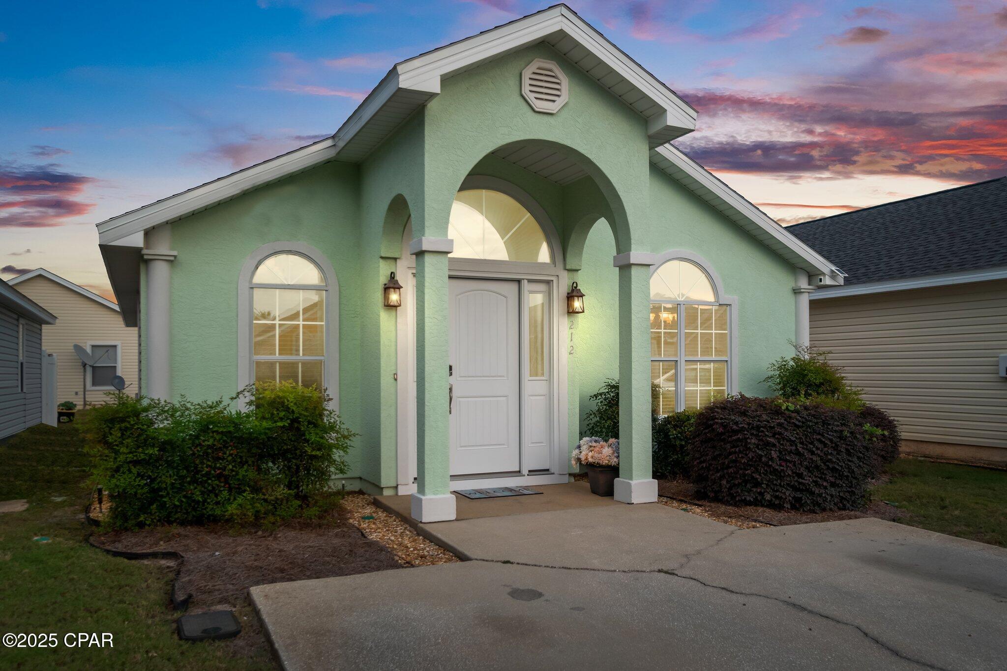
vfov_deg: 47.9
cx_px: 504
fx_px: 755
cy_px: 336
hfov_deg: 67.4
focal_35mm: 27
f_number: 4
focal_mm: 18
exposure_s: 1/30
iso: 100
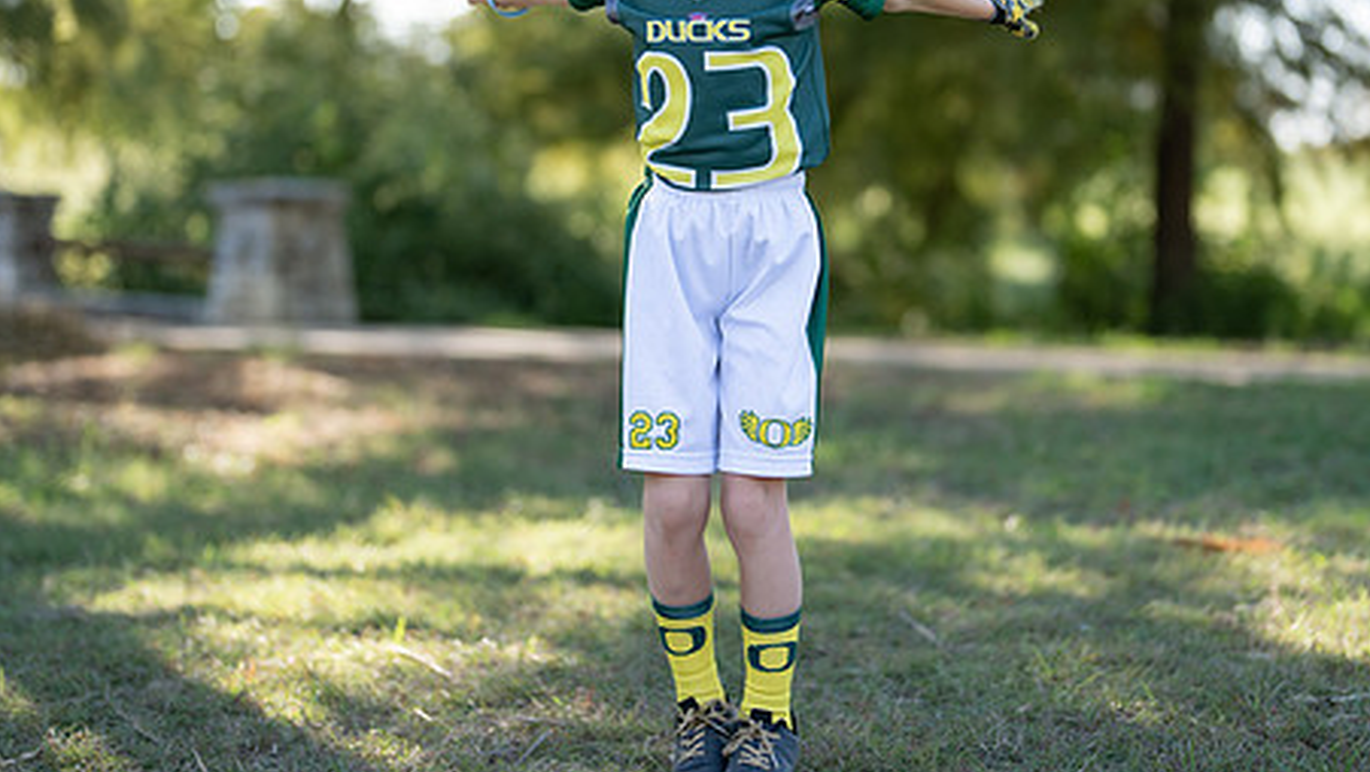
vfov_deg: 14.9
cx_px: 774
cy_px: 229
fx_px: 2943
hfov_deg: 26.2
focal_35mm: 81
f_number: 1.2
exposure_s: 1/1250
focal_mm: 50
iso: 100
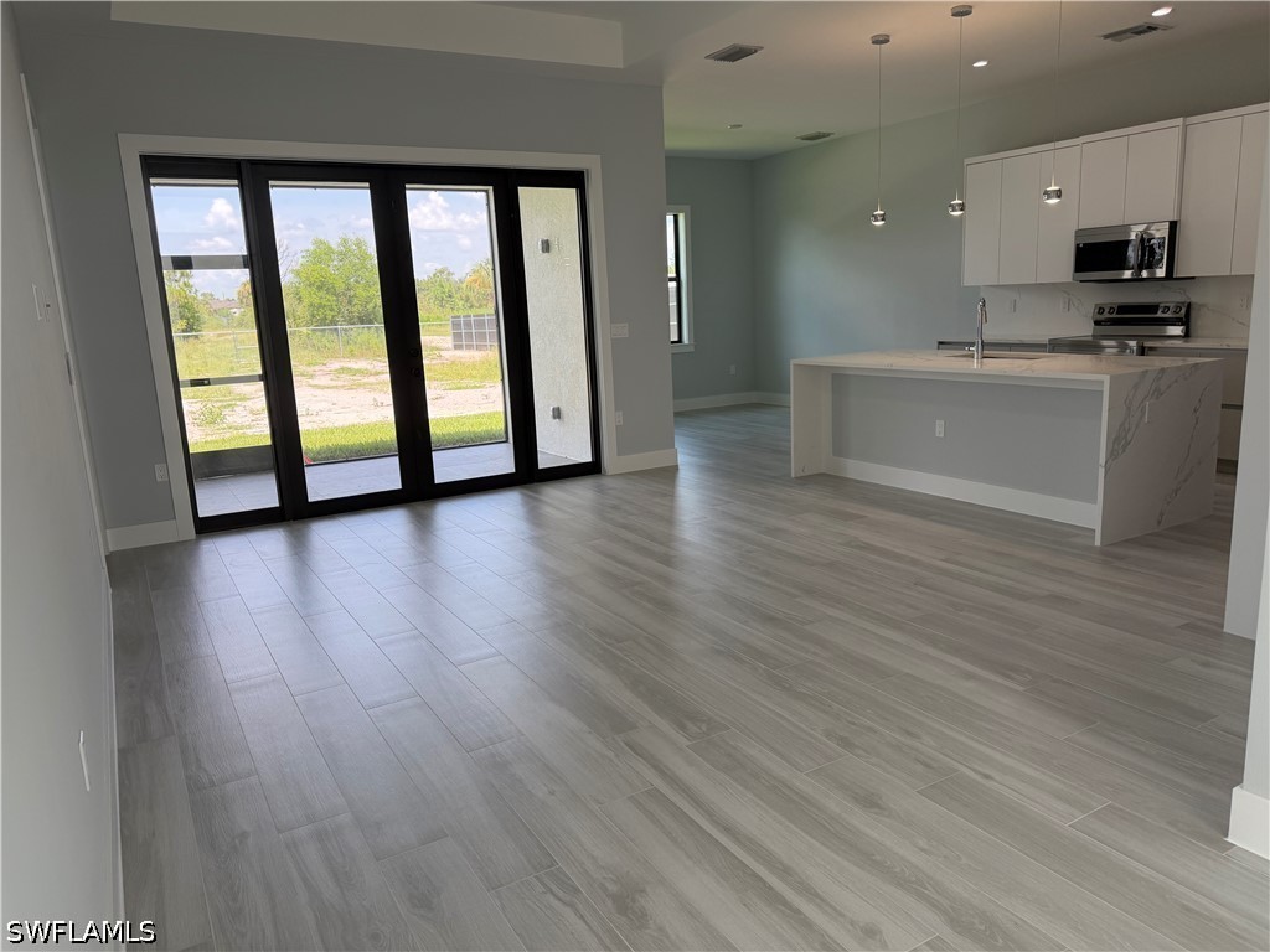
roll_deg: +3.3
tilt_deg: -11.4
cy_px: 476
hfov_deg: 71.6
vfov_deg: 56.8
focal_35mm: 24
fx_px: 881
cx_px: 635
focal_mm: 6.76
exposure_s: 1/497
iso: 100
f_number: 1.78
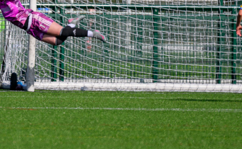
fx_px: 7717
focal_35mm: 1176
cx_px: 43
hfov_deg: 1.8
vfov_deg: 1.1
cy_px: 23
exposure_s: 1/2000
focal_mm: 400
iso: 320
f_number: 5.6
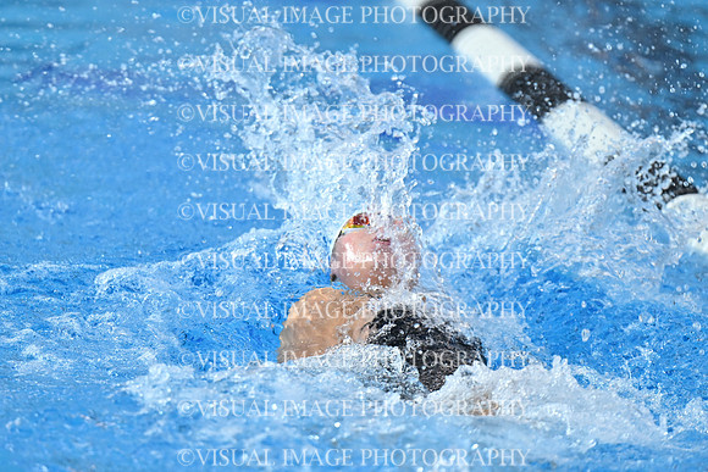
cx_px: 354
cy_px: 236
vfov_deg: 4.6
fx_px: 5901
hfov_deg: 6.9
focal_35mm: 300
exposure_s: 1/500
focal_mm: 200
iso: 640
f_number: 2.8
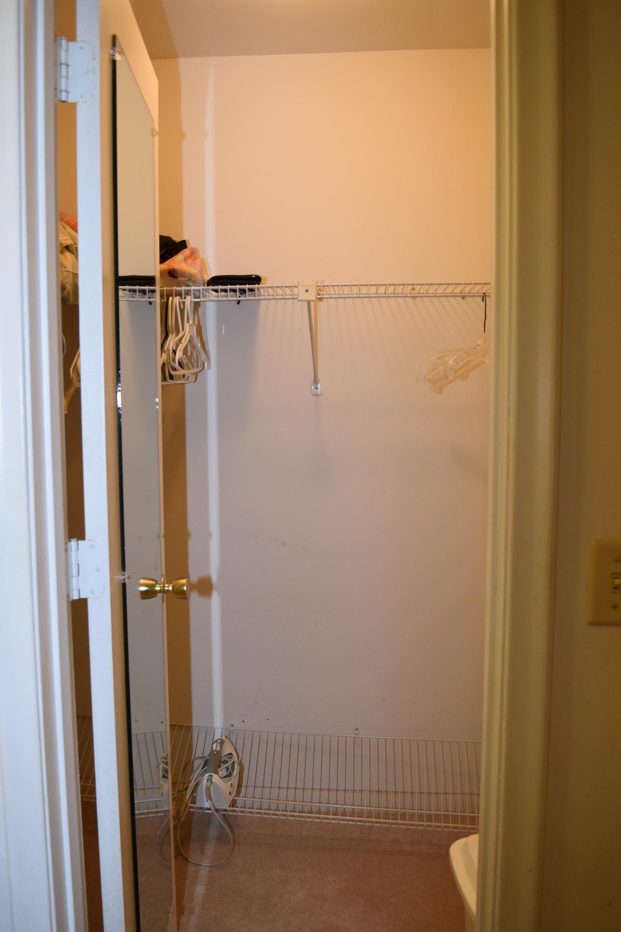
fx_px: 776
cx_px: 310
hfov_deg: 43.6
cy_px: 466
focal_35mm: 30
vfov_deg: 61.9
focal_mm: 20
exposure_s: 1/100
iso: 800
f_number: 5
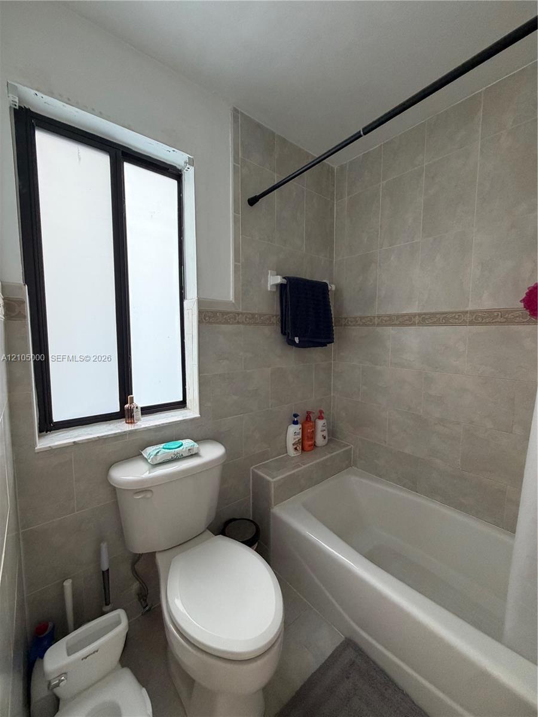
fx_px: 290
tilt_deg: -5.5
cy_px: 358
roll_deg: -0.9
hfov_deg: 85.7
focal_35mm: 14
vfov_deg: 102.1
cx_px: 269
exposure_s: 1/60
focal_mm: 2.22
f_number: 2.2
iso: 250
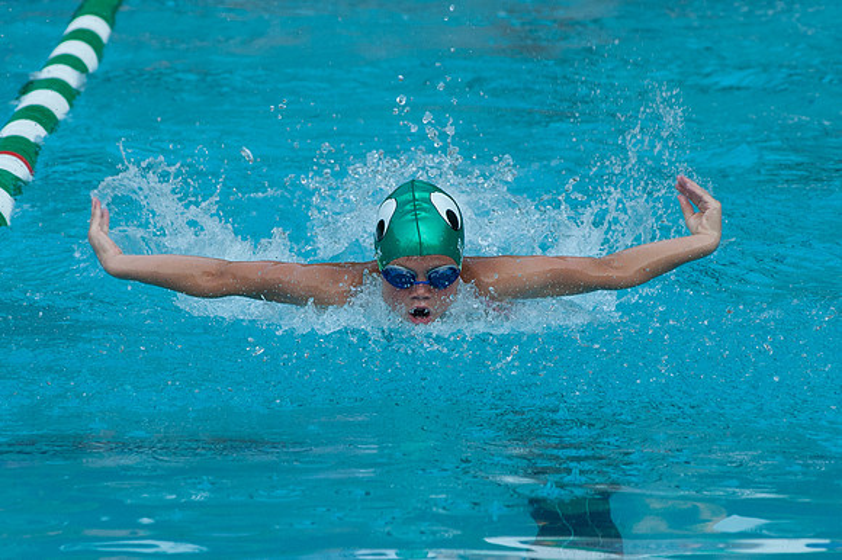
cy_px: 311
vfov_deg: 4.1
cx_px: 395
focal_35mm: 335
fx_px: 7820
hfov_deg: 6.2
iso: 1600
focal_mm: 200
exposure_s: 1/1000
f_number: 9
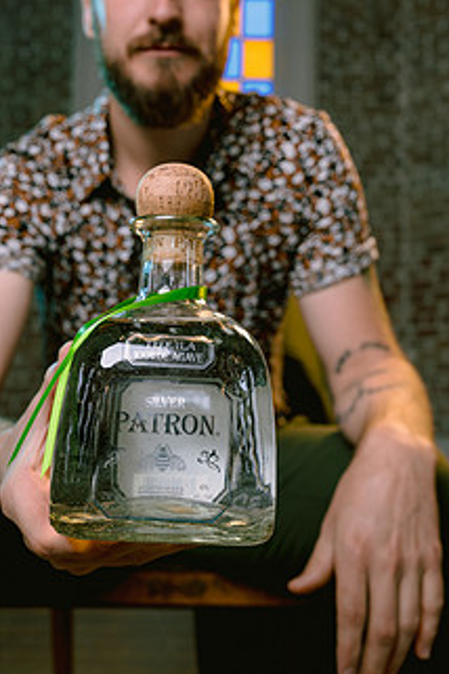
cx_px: 180
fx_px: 917
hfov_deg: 27.5
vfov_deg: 40.2
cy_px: 267
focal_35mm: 49
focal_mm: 35
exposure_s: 1/160
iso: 200
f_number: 5.6
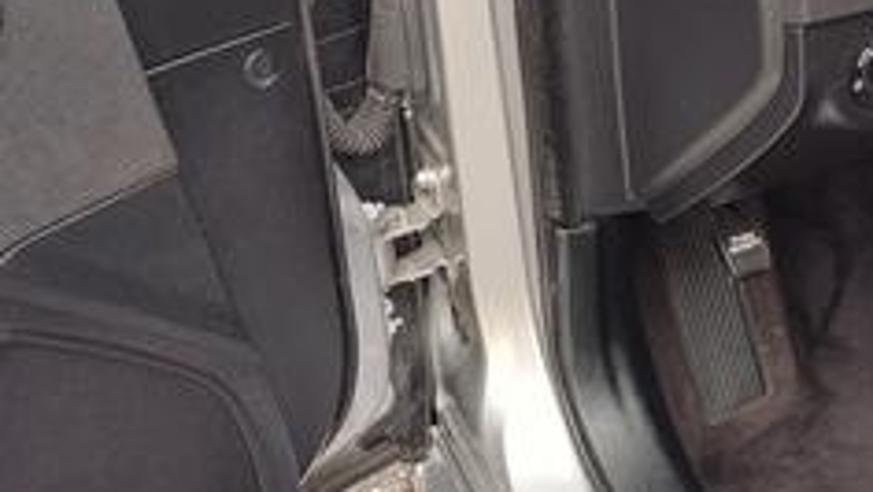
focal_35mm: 68
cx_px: 799
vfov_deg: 17.8
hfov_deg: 29.6
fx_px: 1575
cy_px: 248
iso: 100
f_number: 1.88
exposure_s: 1/126
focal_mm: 5.56
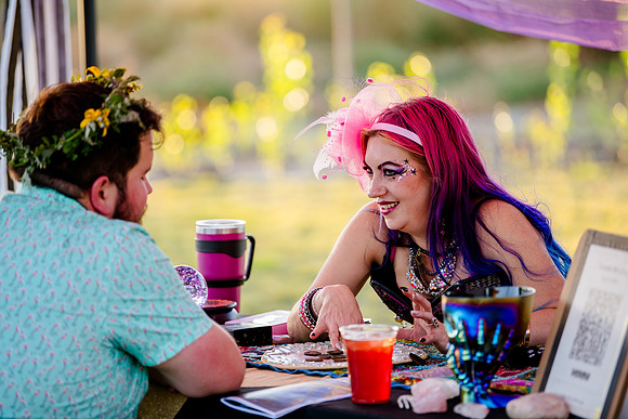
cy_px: 210
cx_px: 314
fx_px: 2792
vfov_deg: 8.6
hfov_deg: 12.8
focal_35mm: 160
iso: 200
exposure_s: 1/200
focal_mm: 160
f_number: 2.8
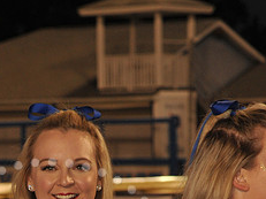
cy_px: 296
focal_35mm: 241
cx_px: 50
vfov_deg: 6.1
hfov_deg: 8.2
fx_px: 1851
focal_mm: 100
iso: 1600
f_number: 7.1
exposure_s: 1/125
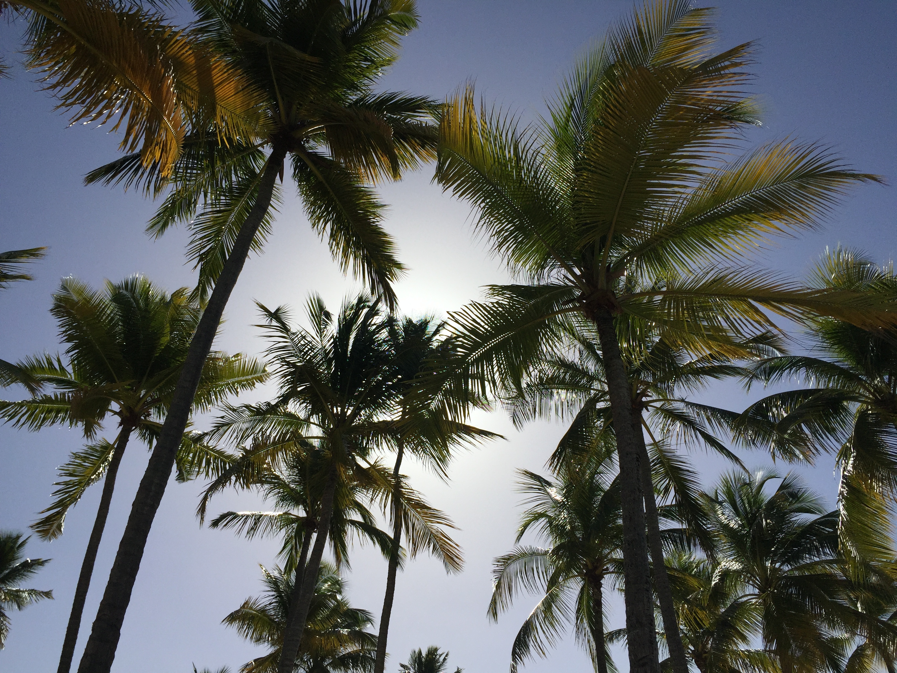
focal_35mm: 29
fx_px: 751
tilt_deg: +39.4
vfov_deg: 48.2
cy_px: 336
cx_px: 448
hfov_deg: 61.7
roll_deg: +2.4
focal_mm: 4.15
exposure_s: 1/9901
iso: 32
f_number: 2.2
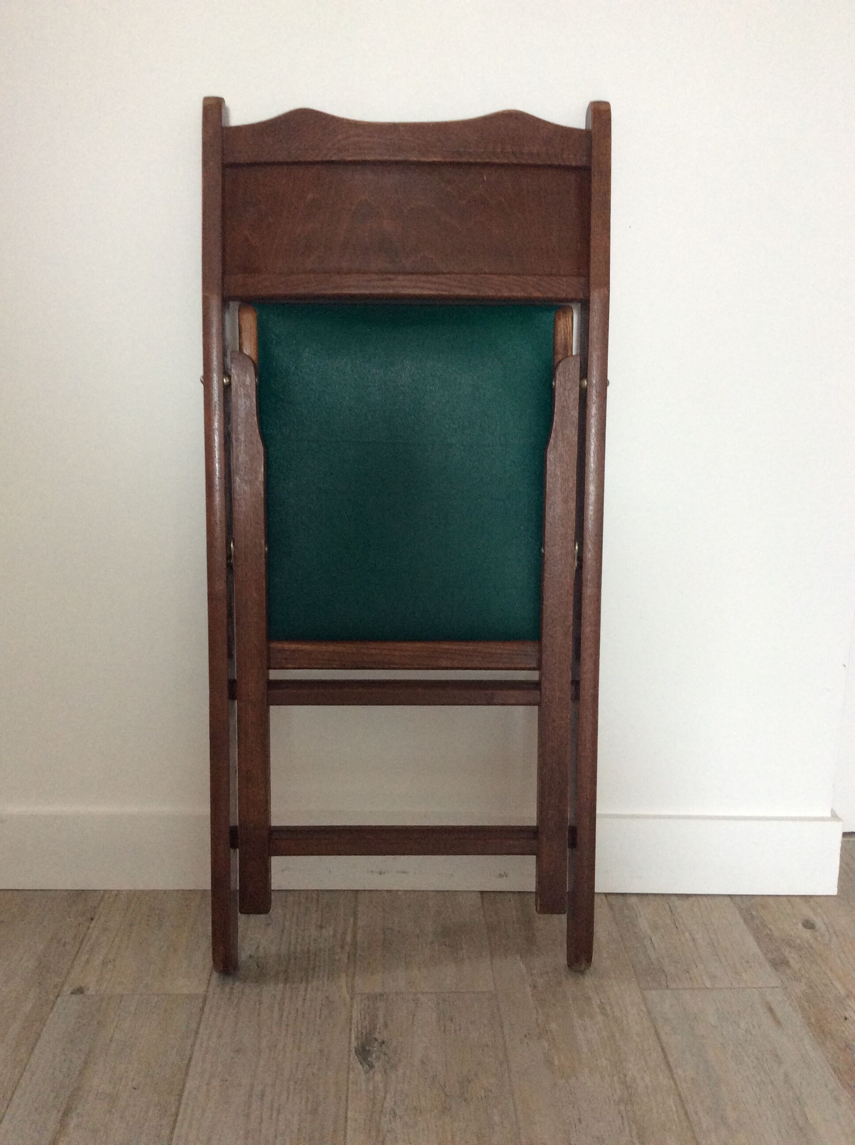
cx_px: 428
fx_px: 1057
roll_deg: +1.5
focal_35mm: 32
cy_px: 572
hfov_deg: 44.1
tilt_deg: -15.7
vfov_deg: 56.9
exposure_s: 1/25
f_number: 2.4
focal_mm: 3.3
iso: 125
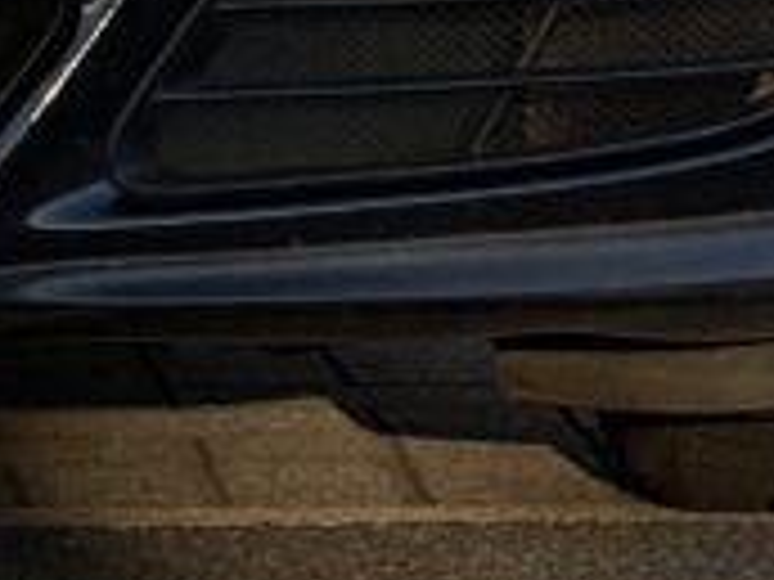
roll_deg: +1.0
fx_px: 10263
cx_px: -630
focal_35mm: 459
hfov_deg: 4.3
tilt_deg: +0.1
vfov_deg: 3.2
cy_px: -647
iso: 20
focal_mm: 9
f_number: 2.8
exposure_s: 1/154
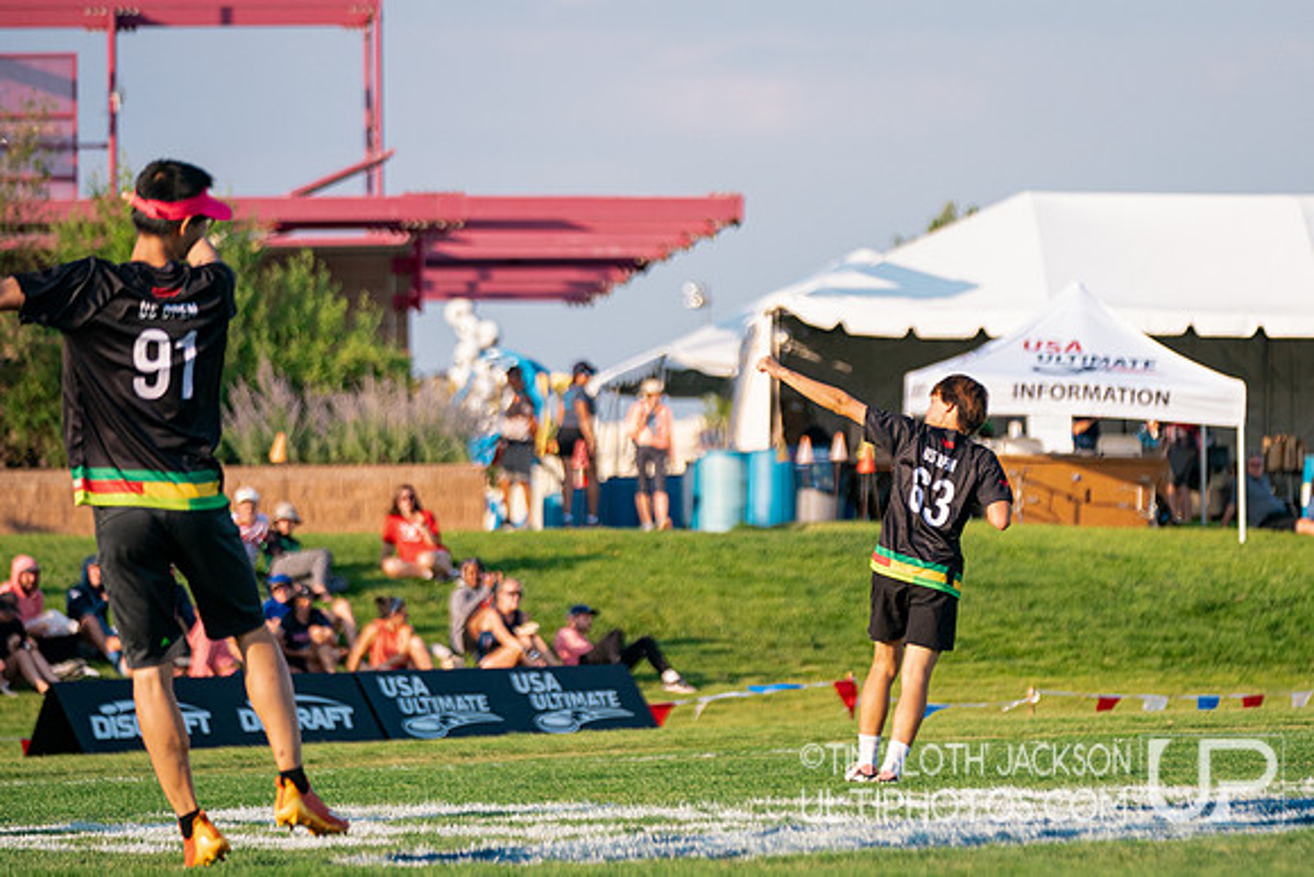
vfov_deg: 6.6
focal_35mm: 209
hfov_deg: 9.8
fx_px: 7620
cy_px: 392
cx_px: 874
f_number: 2.8
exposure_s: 1/4000
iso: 500
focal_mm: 156
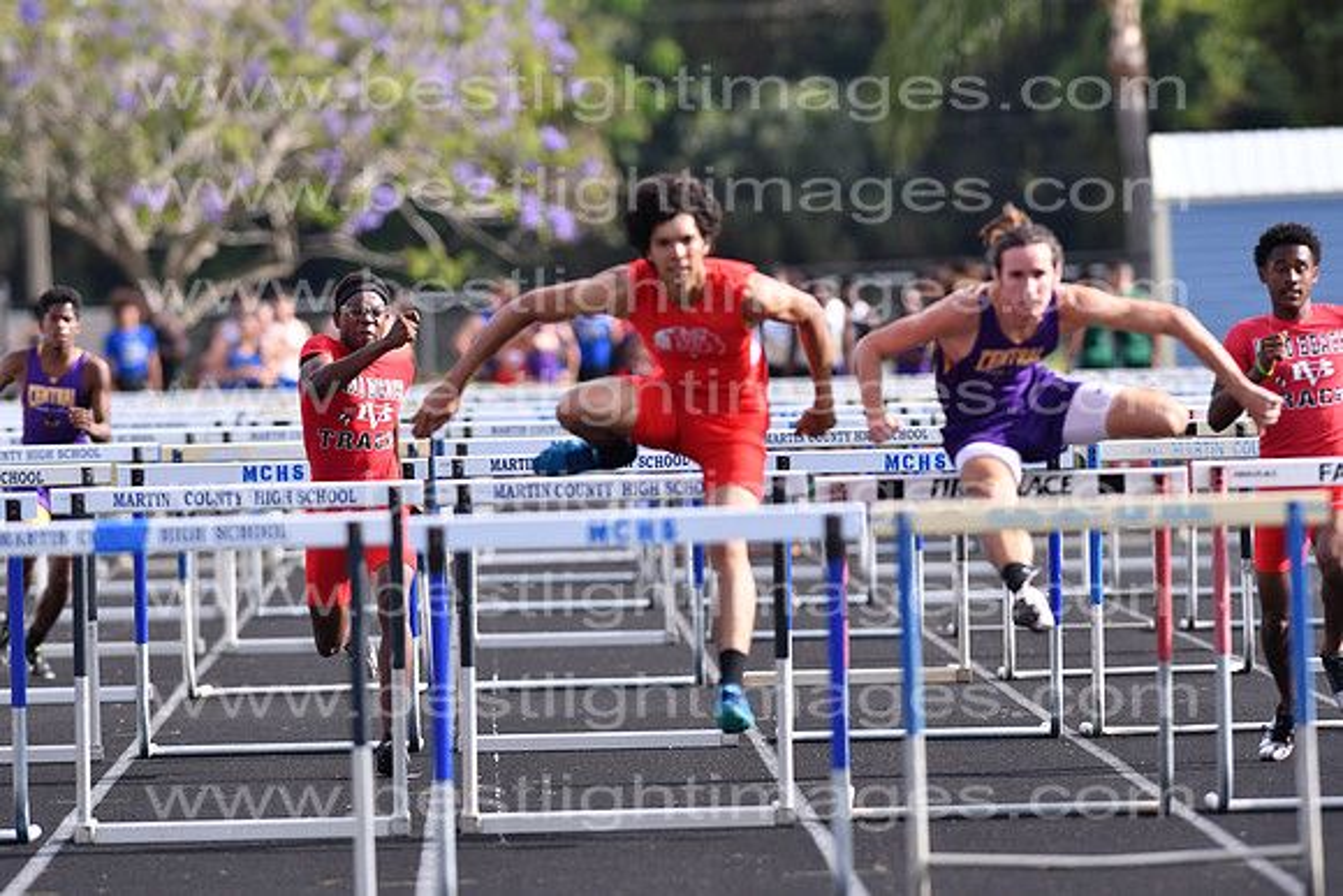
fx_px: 16791
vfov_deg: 3.1
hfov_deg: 4.6
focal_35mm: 450
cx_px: 672
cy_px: 448
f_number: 4
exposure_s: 1/2500
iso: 400
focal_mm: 300
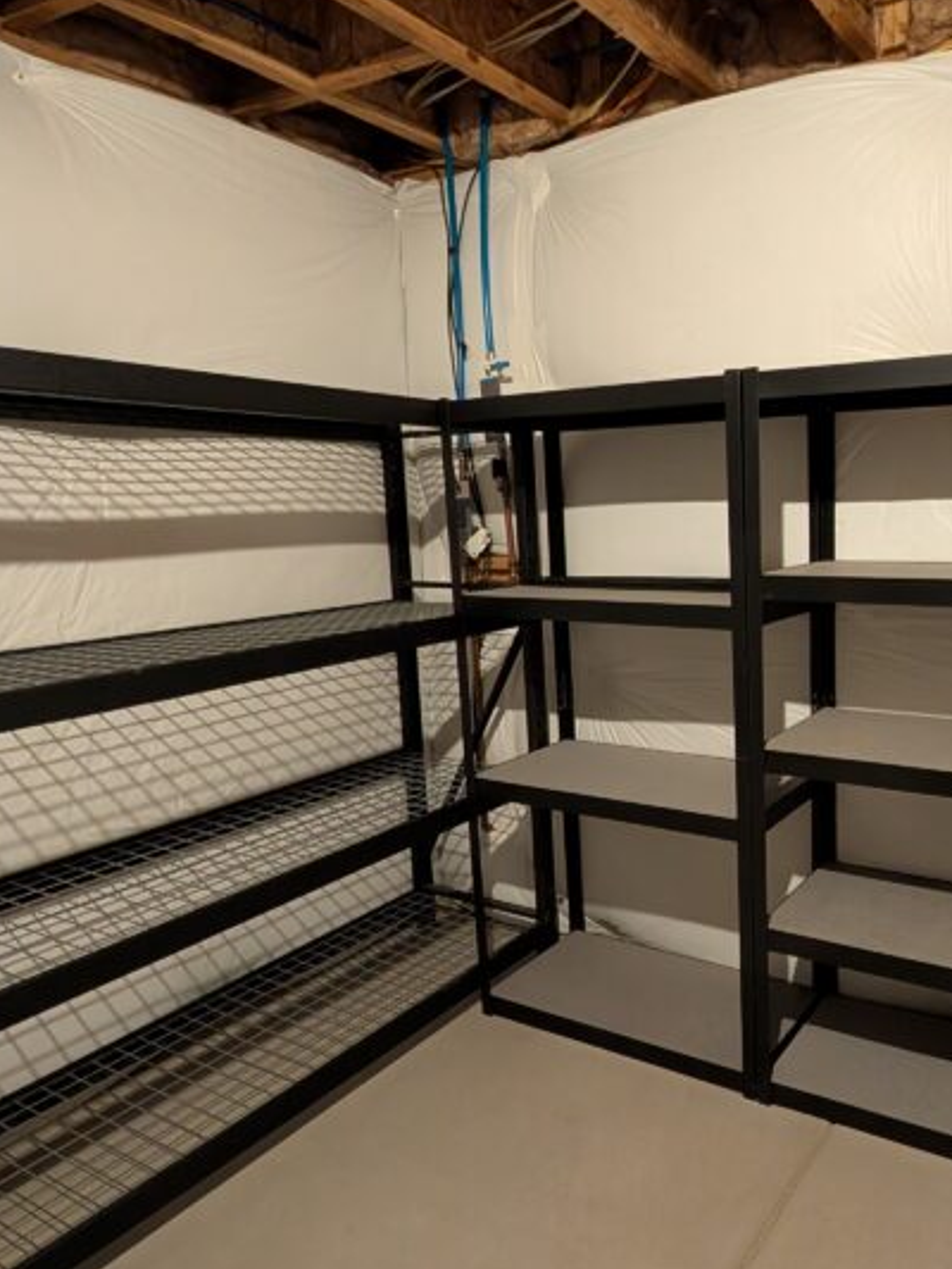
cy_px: 645
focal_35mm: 23
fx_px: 843
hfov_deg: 55.4
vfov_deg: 73.9
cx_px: 740
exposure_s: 1/24
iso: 1153
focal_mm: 2.02
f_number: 1.7
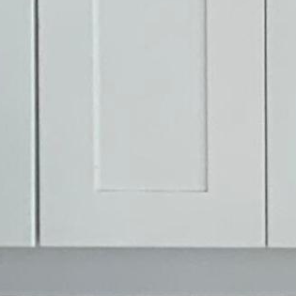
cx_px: 1137
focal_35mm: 234
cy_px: -665
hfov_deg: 6.3
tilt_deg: -1.4
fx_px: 2264
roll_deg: -1.5
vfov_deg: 6.6
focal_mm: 3
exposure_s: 1/120
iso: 32
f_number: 1.8
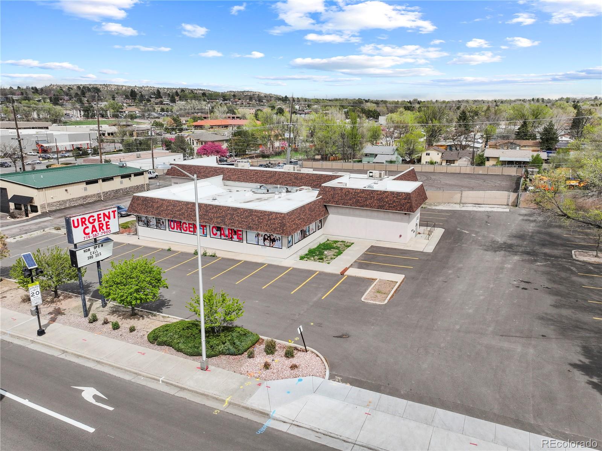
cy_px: 226
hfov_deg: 71.6
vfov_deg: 56.8
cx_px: 301
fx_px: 417
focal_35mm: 24
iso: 110
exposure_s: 1/80
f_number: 2.8
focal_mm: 12.29
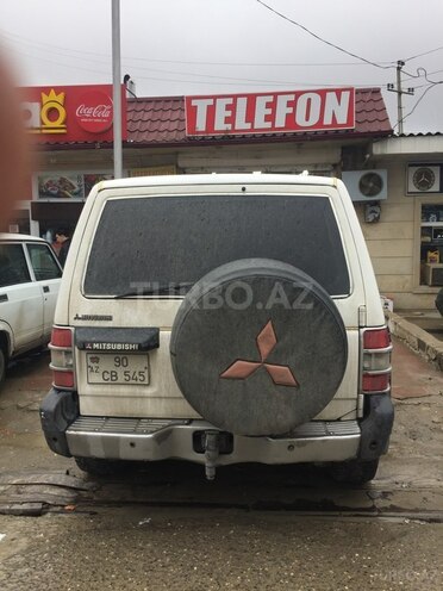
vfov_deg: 61.7
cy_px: 296
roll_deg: +0.0
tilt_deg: -5.9
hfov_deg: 48.2
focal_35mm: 29
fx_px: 495
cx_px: 222
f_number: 2.2
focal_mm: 4.15
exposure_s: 1/599
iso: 32
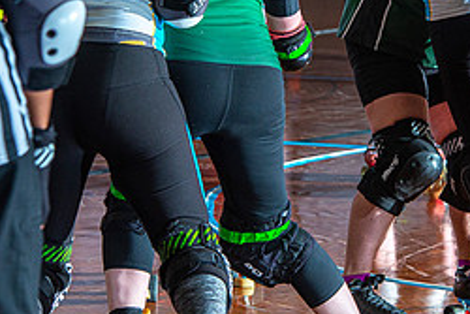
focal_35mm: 302
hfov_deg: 6.8
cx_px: 305
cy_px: 57
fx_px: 3945
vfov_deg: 4.6
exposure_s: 1/160
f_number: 7.1
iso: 640
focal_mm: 130
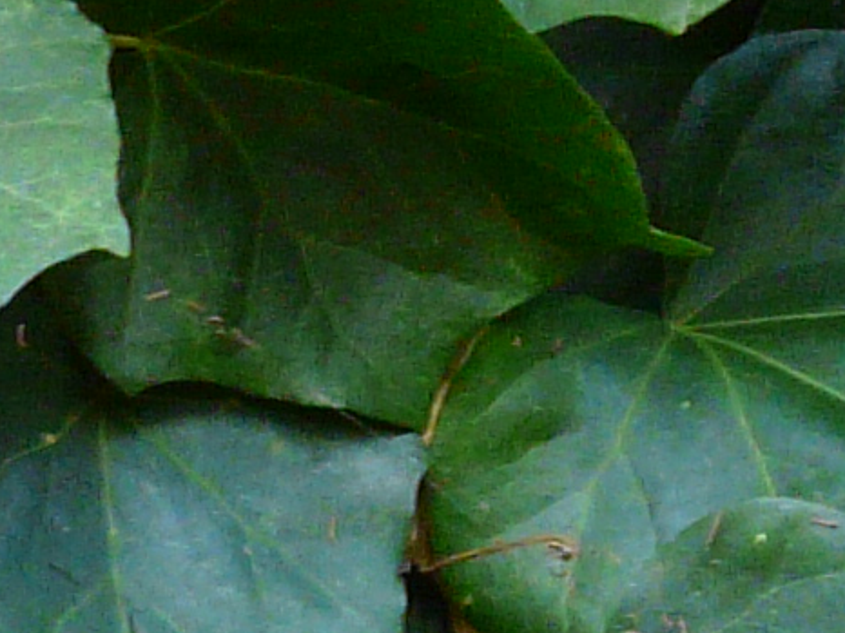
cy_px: 1560
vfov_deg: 2.2
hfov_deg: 2.9
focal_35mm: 673
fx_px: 16420
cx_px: 488
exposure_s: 1/15
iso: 200
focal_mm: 15.8
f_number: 3.6
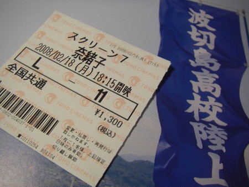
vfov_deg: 37.8
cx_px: 124
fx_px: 273
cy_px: 94
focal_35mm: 38
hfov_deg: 49.0
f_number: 3.3
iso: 160
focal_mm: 6.3
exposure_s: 1/25
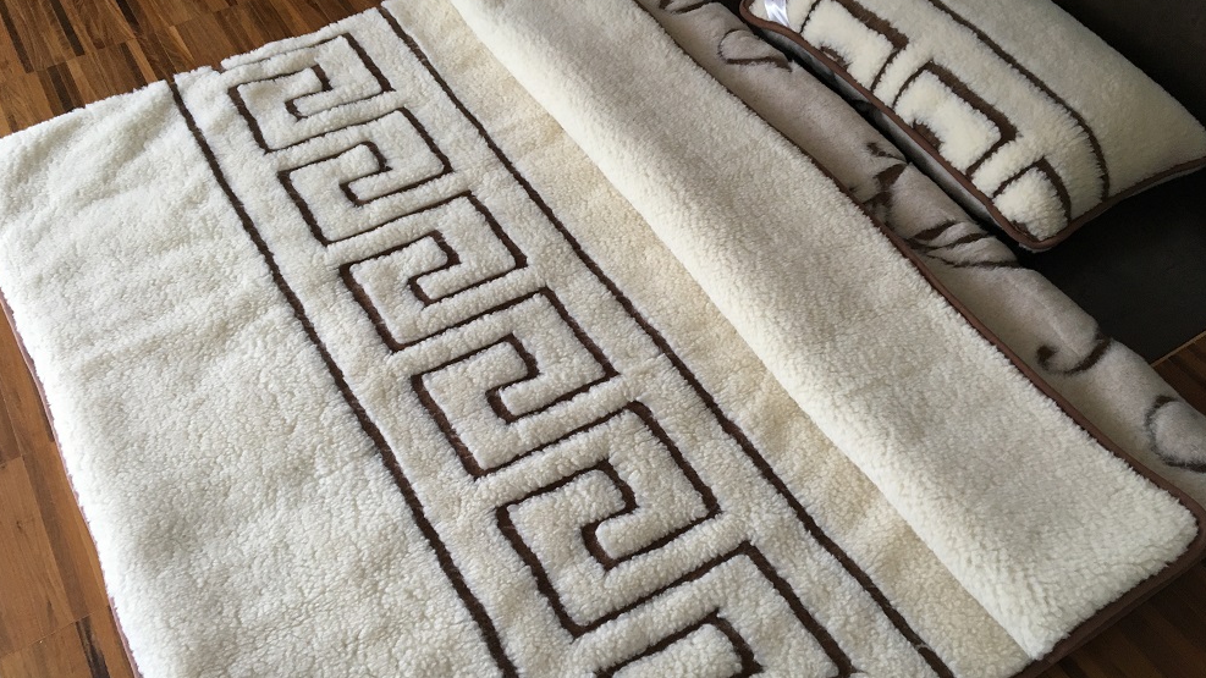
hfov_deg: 61.0
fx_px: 1023
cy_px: 342
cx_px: 599
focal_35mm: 32
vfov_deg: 36.7
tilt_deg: -52.6
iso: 125
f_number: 2.2
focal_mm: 4.15
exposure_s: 1/33
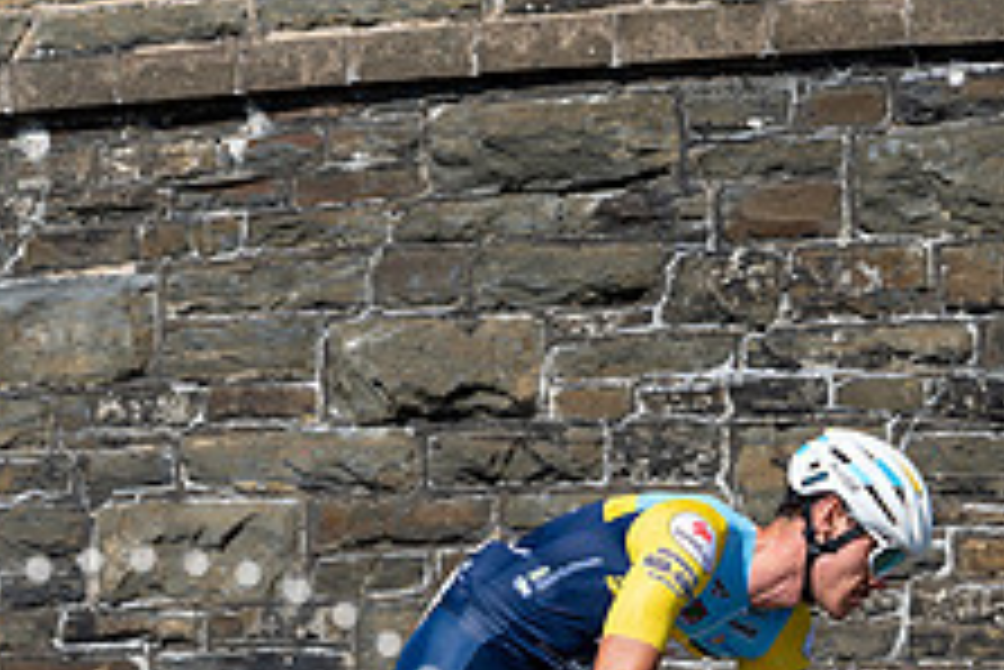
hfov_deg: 12.5
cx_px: 842
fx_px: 4577
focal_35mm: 164
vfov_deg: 8.3
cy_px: 740
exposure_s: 1/1250
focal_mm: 63
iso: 100
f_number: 4
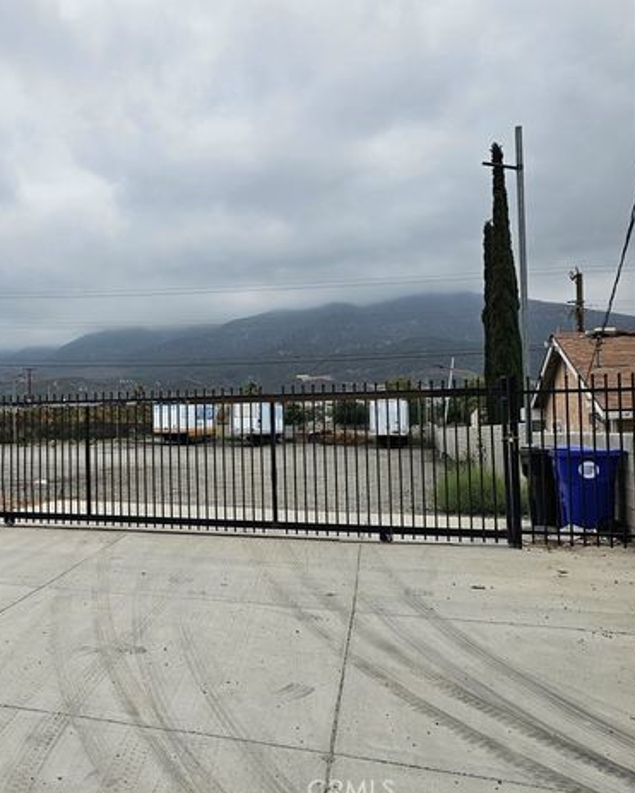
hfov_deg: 44.1
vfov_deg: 57.1
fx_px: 728
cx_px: 98
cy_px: 394
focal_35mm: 31
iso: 10
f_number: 1.7
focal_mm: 6.3
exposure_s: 1/845
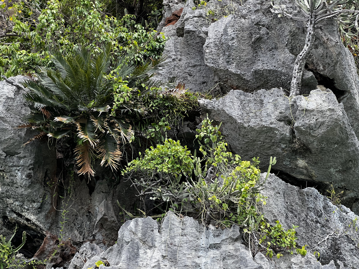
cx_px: 180
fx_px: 799
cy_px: 134
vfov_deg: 19.1
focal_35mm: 77
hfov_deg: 25.3
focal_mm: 9
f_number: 2.8
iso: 100
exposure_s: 1/99
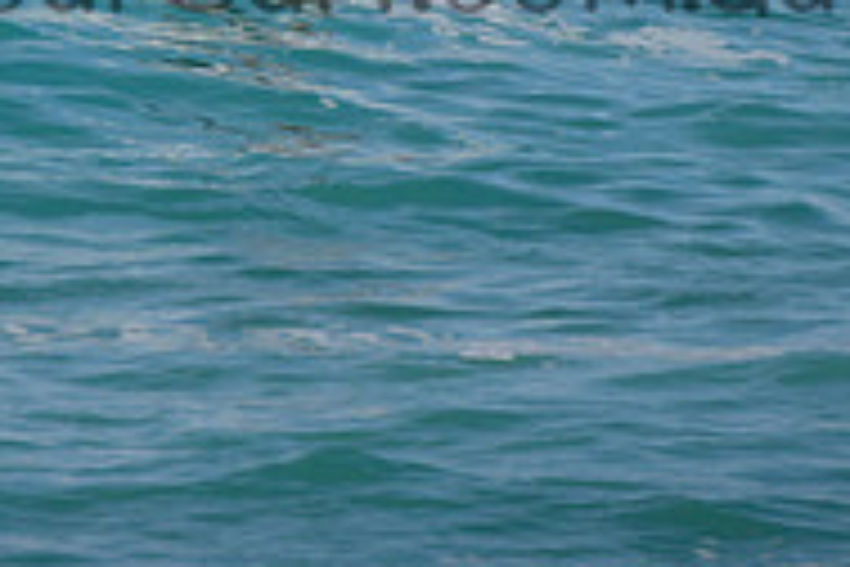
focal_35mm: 1685
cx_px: 32
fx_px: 39782
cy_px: -299
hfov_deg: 1.2
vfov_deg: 0.8
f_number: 5.6
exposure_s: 1/2000
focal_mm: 400
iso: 250
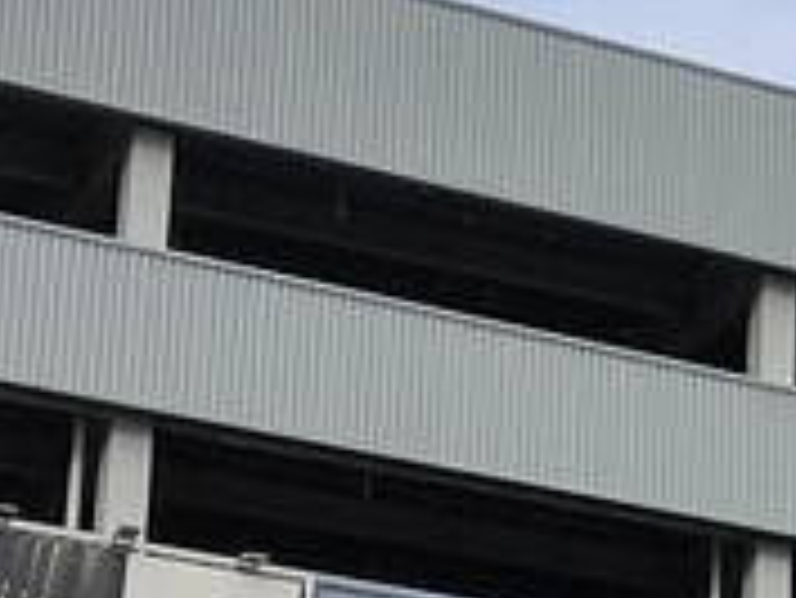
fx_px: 4050
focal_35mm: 176
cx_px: 1471
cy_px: 832
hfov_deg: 10.5
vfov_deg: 8.3
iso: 100
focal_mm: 4.74
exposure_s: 1/432
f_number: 1.79
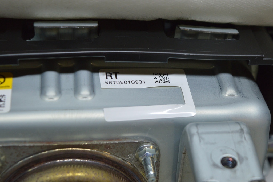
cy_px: 91
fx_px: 625
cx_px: 136
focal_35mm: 82
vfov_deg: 16.5
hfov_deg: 24.6
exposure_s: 1/40
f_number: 5.6
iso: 400
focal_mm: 55
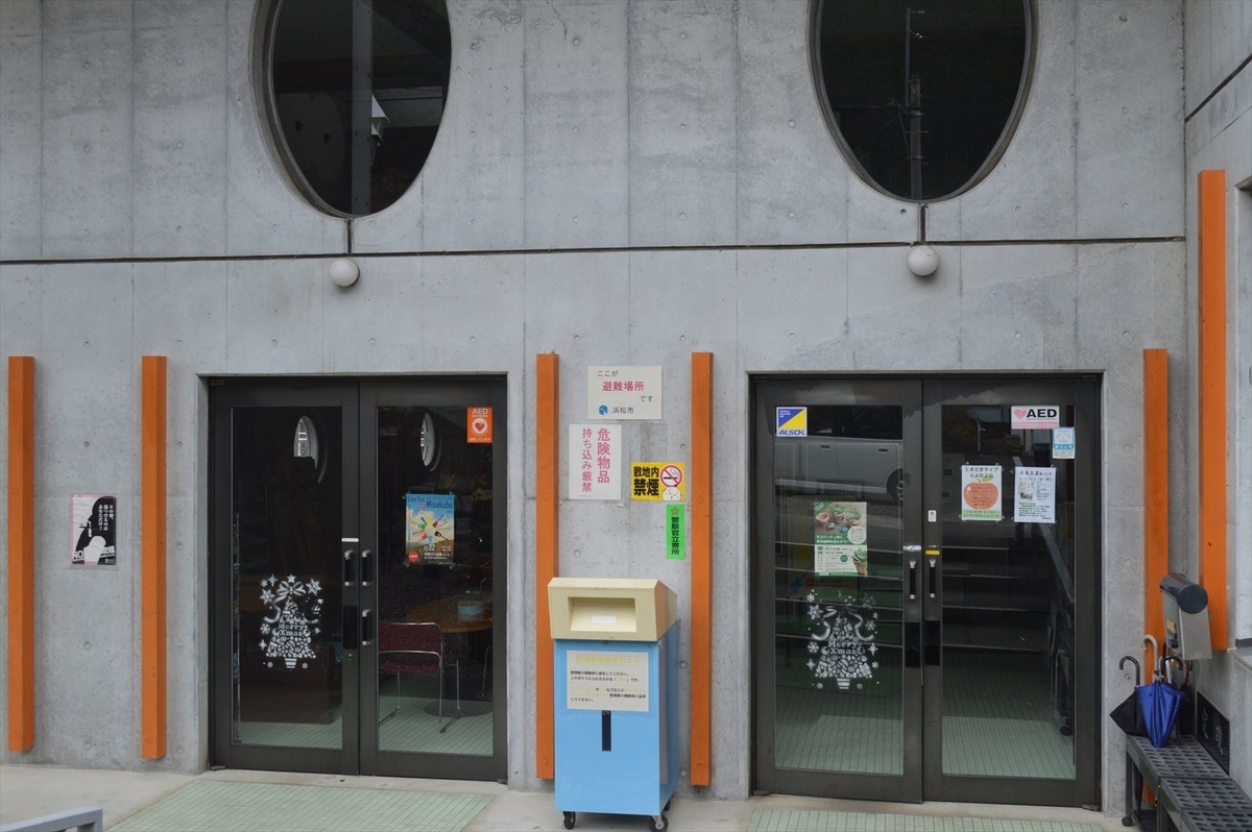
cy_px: 416
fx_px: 1147
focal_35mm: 33
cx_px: 626
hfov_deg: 57.3
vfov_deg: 39.9
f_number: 6.3
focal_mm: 22
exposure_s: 1/160
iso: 400
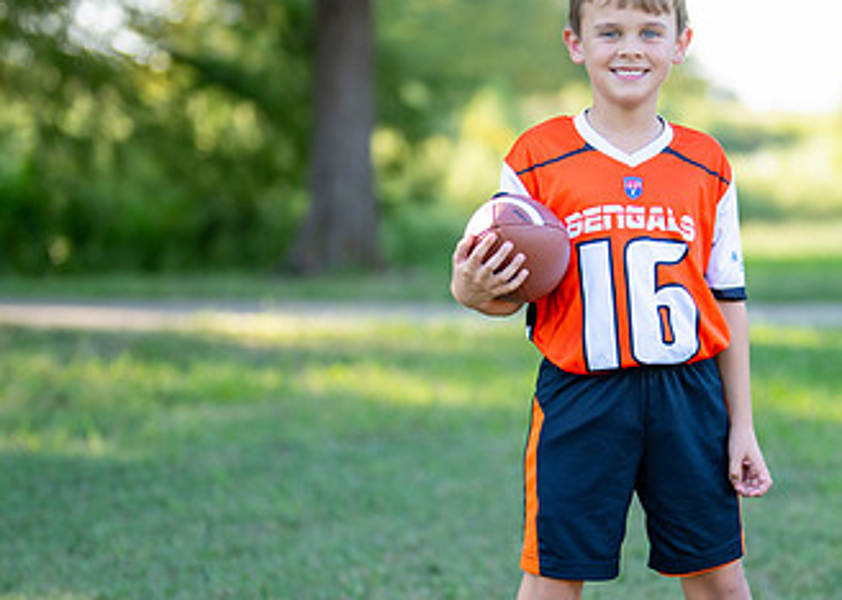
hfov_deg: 17.9
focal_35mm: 111
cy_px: 373
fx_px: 2653
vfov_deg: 12.9
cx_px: 617
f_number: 1.2
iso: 100
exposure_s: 1/1250
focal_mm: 50
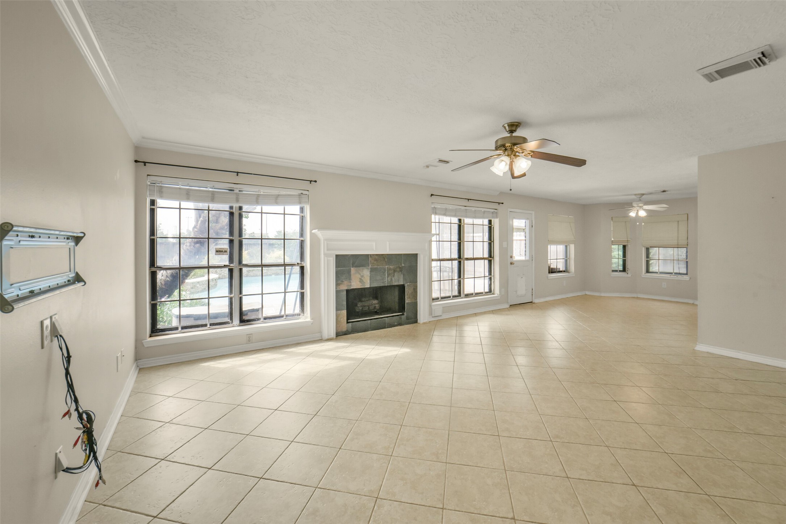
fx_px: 306
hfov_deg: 104.2
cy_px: 262
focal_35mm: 14
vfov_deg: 81.2
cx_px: 393
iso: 500
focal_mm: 14
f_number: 11
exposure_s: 1/100
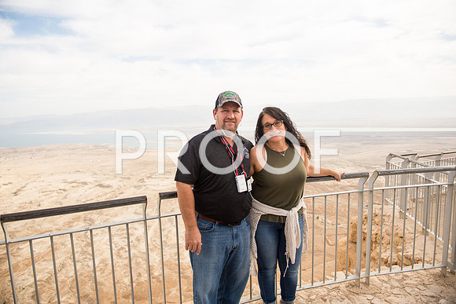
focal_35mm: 24
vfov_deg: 53.2
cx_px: 228
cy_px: 152
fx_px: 304
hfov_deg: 73.7
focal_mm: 24
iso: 200
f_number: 2.8
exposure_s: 1/2000
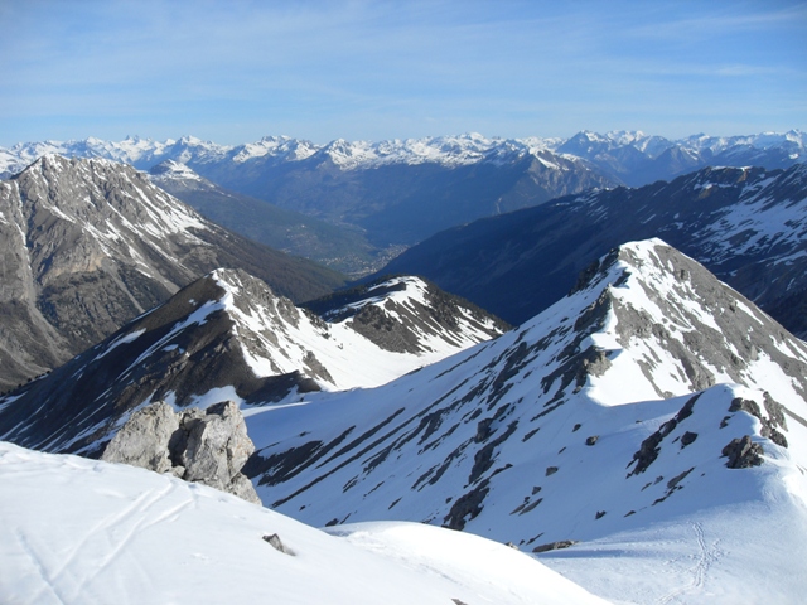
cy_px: 302
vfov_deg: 40.7
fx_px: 816
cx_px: 404
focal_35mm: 35
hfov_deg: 52.6
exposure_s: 1/350
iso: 80
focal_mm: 6.3
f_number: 7
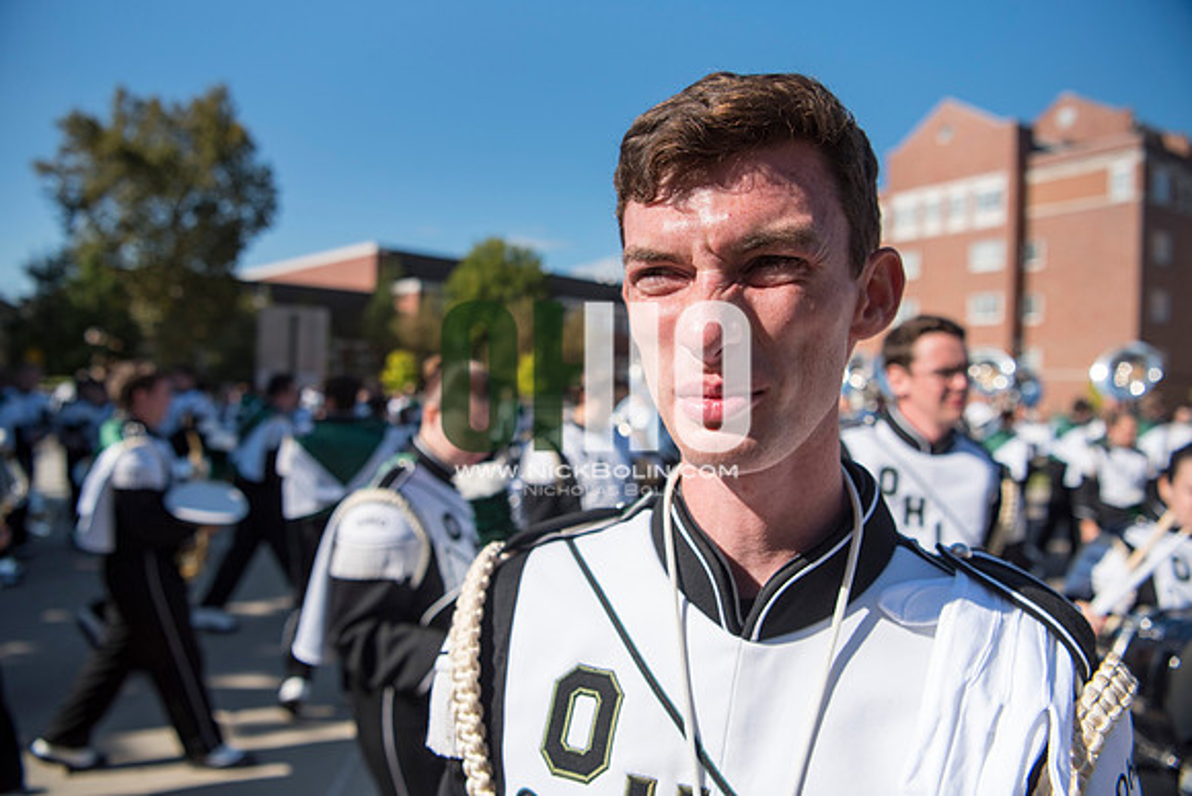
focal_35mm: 24
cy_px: 398
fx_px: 795
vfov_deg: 53.2
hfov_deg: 73.7
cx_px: 596
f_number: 3.5
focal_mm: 24
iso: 320
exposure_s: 1/4000
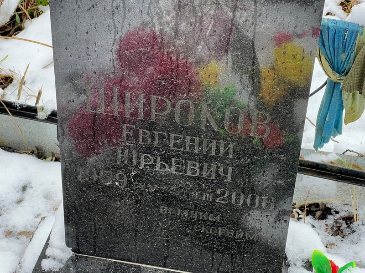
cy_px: 136
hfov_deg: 25.3
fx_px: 812
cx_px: 182
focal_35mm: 77
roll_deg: -1.9
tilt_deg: -35.8
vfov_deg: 19.1
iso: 200
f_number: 2.8
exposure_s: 1/94
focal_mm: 9
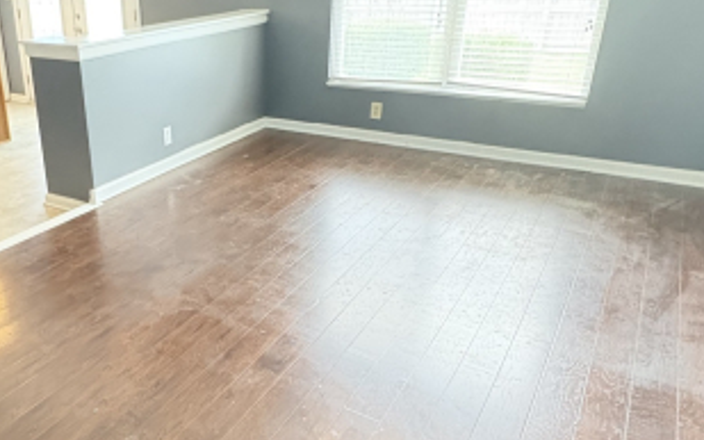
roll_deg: +2.2
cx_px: 189
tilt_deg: -22.0
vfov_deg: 39.4
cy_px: 215
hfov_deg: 57.1
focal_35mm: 32
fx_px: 614
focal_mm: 2.22
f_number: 2.2
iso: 800
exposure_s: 1/60
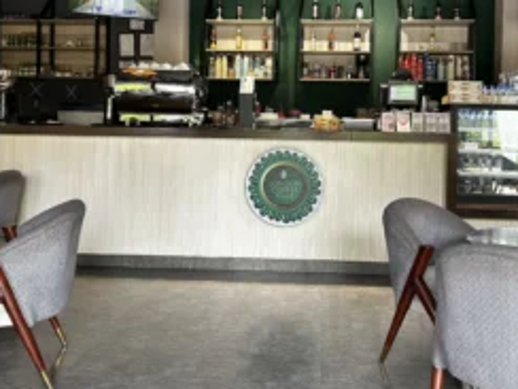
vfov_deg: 35.6
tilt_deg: -1.4
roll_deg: -1.2
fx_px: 599
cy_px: 129
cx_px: 286
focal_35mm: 40
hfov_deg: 46.7
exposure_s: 1/100
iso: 100
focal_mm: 5.7
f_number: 1.5
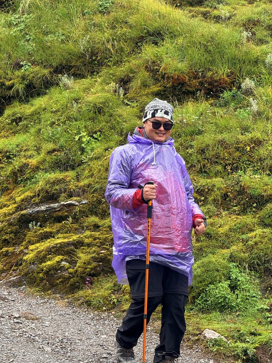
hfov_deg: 10.3
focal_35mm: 144
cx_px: 134
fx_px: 1509
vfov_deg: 13.7
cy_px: 193
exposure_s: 1/490
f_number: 2.8
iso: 64
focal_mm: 15.66
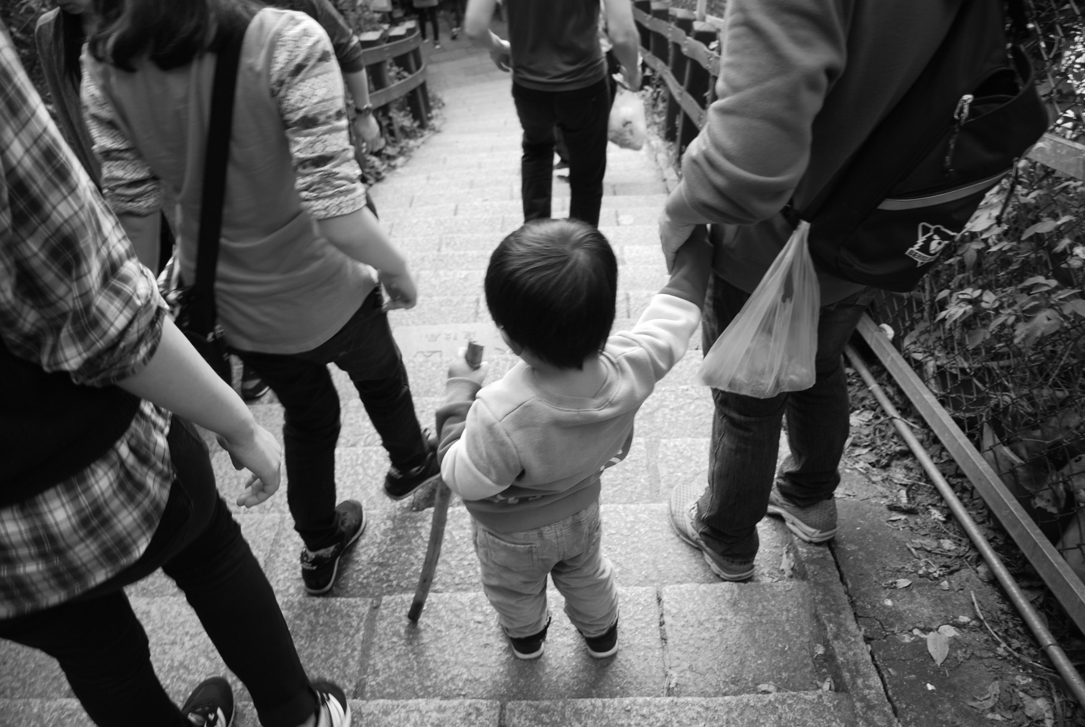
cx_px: 542
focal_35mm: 27
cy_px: 364
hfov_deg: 67.3
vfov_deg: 48.1
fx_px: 815
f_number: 3.5
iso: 200
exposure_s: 1/100
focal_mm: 18
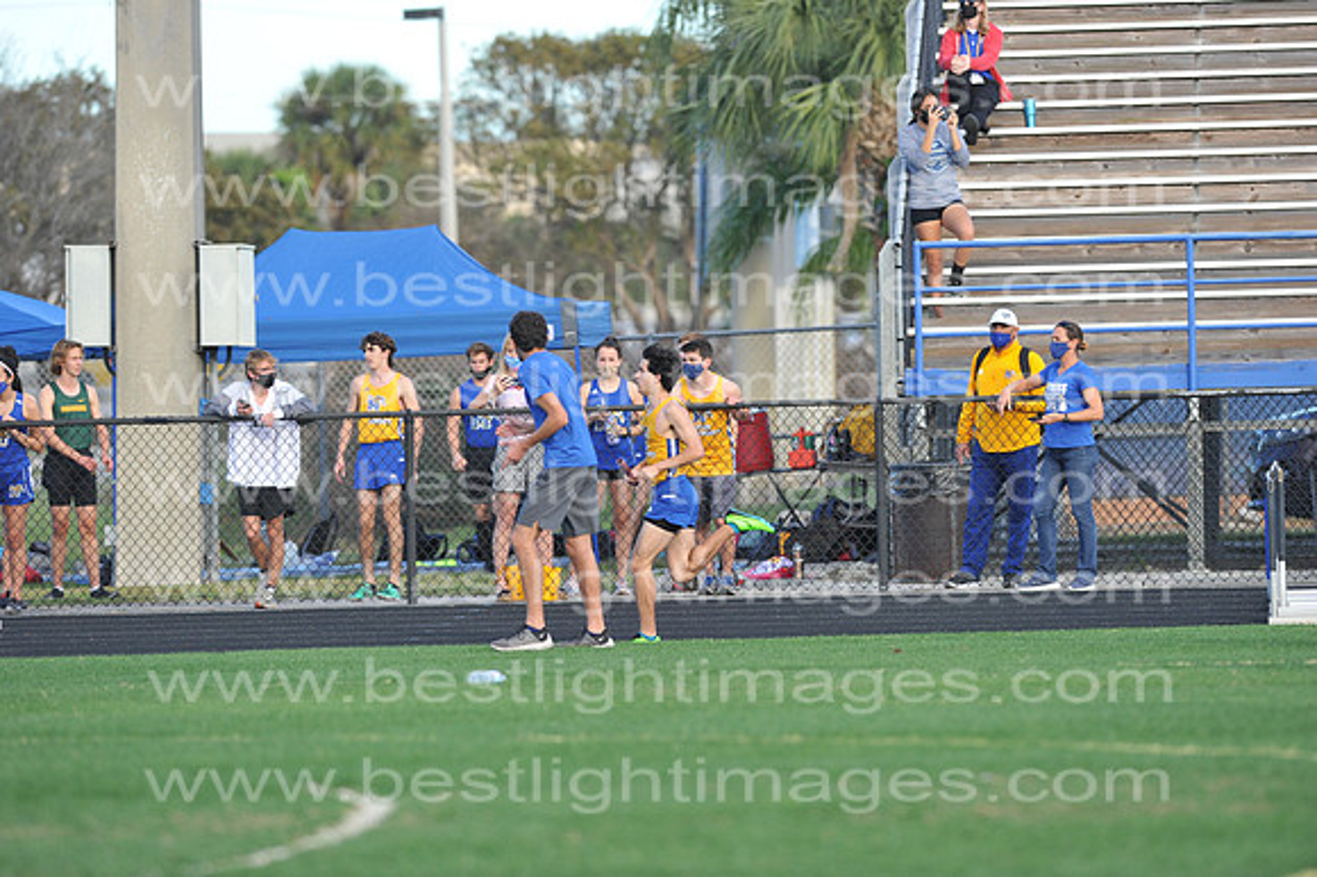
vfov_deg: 4.6
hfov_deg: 6.9
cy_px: 438
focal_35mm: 300
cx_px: 658
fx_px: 10968
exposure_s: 1/1250
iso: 800
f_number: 4.5
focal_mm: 300
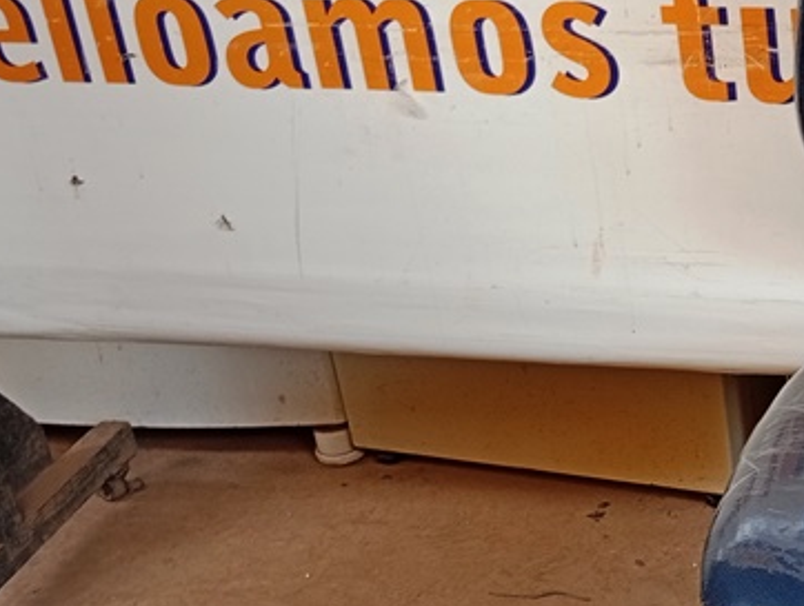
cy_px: 386
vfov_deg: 19.4
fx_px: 1769
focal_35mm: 76
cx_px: 928
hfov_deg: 23.7
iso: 169
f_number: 1.8
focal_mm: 3.98
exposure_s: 1/60
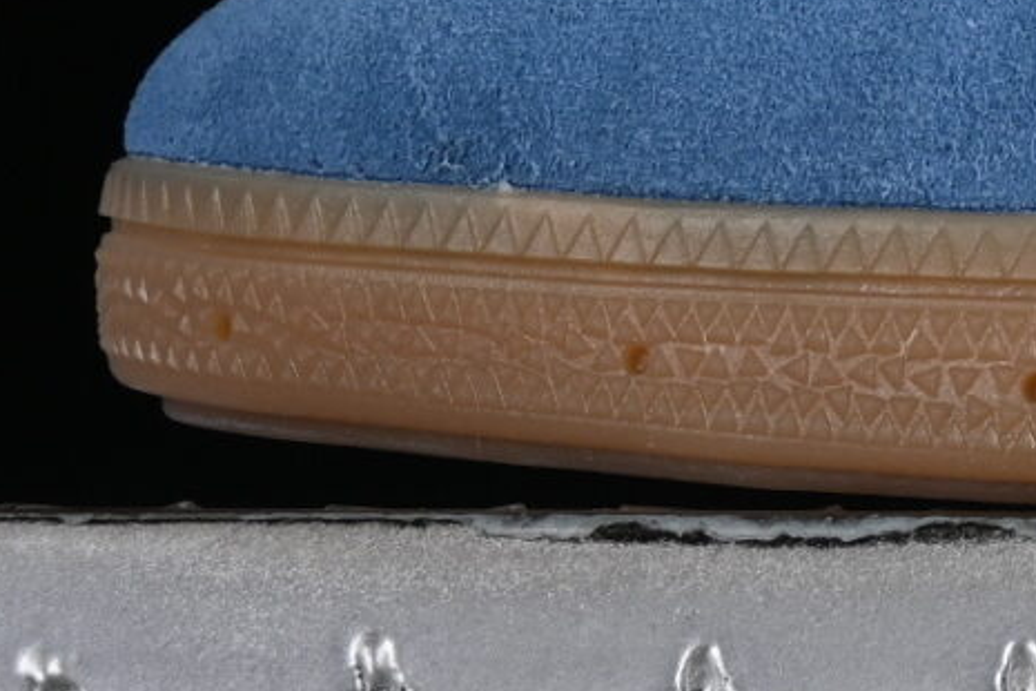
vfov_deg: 3.3
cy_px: -645
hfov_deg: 4.9
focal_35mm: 413
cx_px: 2054
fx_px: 11884
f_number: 8
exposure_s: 1/80
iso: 160
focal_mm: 50
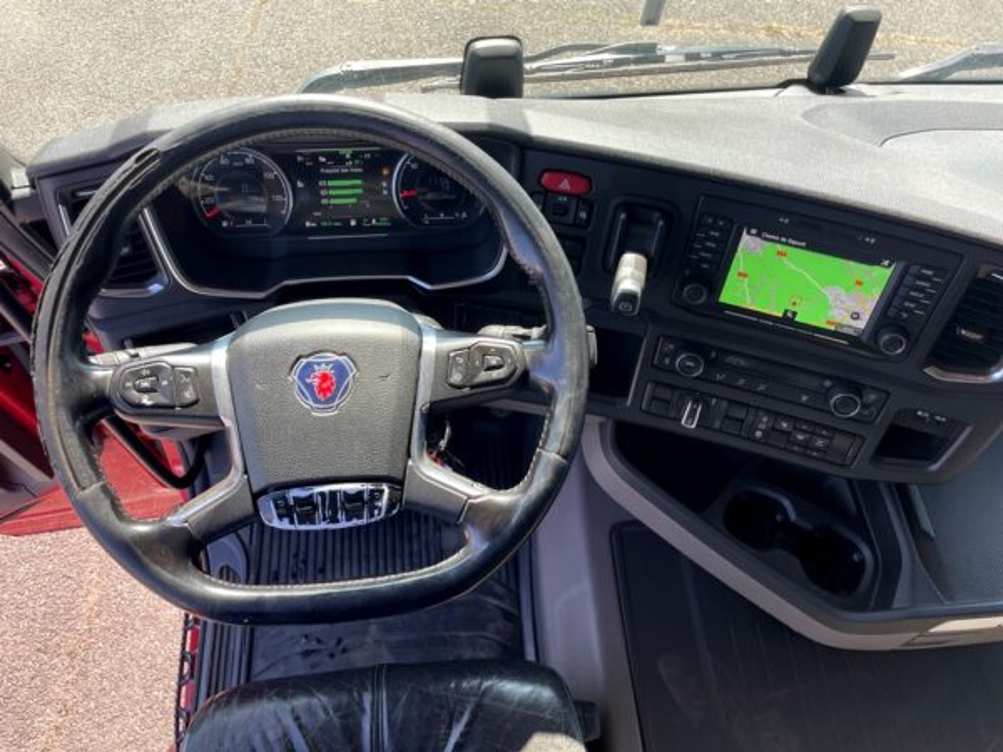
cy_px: 376
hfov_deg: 67.3
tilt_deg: -63.9
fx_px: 753
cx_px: 502
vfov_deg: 53.1
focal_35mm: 26
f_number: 1.6
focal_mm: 4.2
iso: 32
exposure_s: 1/251
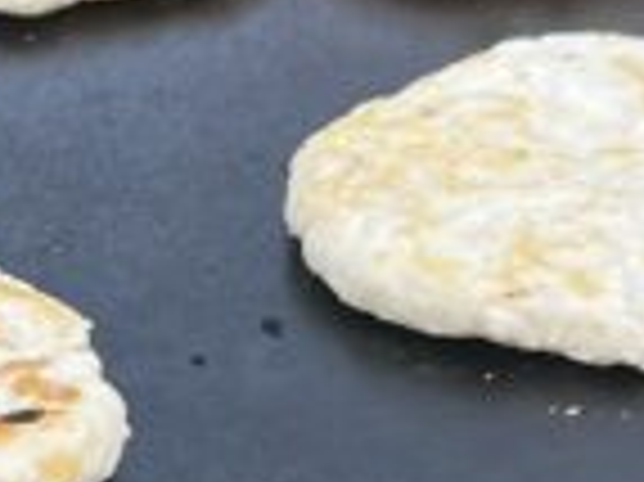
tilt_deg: -30.4
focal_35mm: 186
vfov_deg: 8.0
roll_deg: +1.7
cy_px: 257
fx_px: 3457
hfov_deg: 10.4
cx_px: -207
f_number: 1.5
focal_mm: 5.7
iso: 50
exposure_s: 1/758
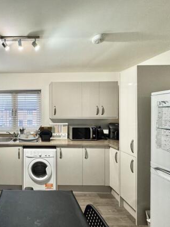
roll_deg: +0.0
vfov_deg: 84.6
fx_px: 124
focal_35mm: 19
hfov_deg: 61.7
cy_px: 112
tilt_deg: -1.1
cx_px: 29
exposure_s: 1/50
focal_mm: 2.22
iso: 200
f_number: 2.2
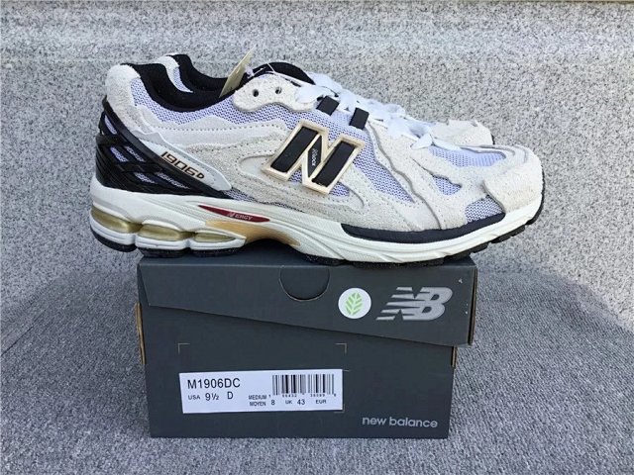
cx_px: 317
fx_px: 568
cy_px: 238
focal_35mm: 31
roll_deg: +0.0
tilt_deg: -16.8
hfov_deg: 58.4
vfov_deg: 45.4
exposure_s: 1/204
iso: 25
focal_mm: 3.3
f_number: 2.4
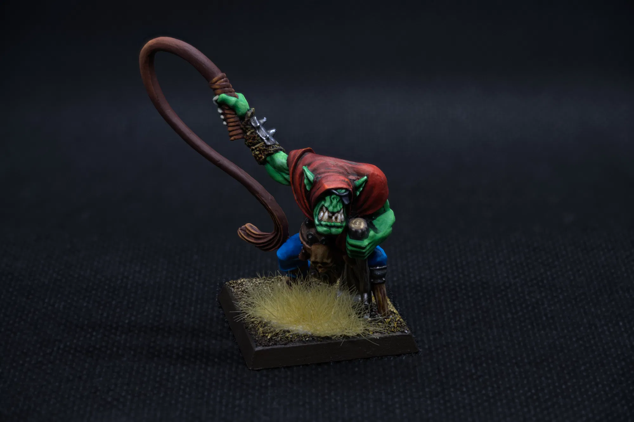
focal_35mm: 93
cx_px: 317
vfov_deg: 14.7
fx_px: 1637
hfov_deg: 21.9
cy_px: 211
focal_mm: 93
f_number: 5.6
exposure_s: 1/30
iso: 64
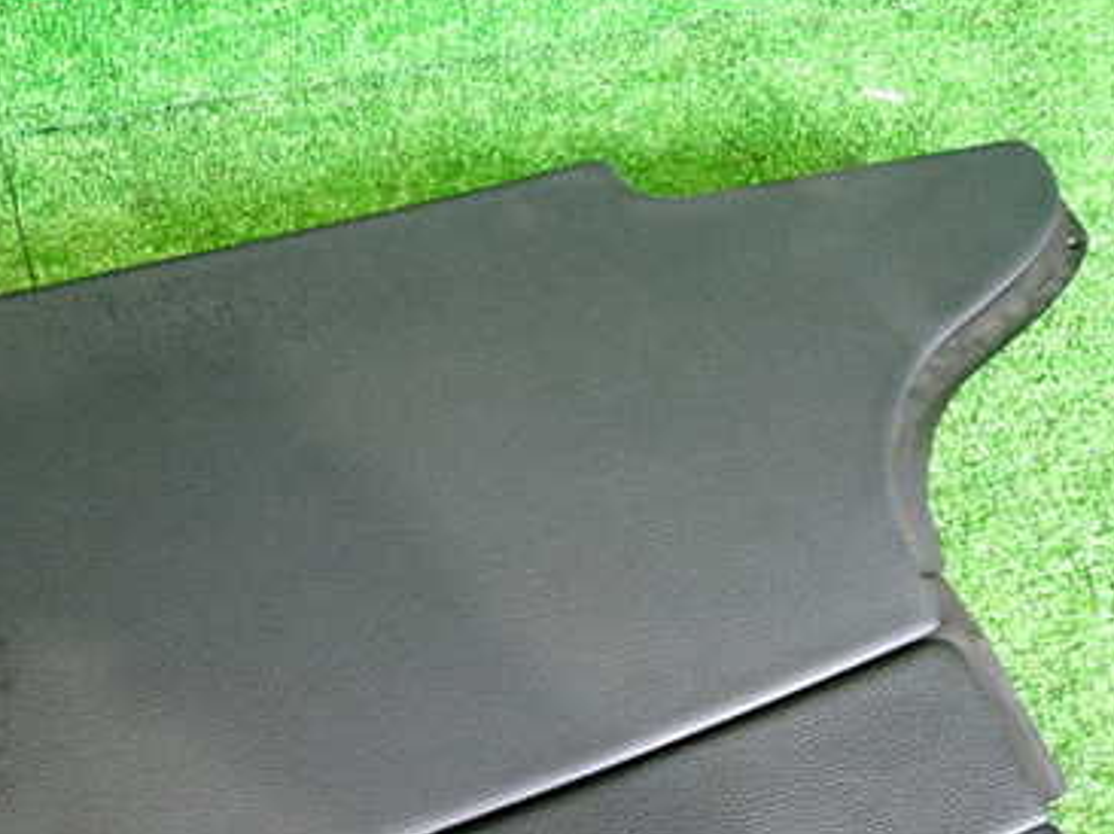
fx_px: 1319
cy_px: 621
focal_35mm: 41
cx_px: 441
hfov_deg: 45.5
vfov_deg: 34.4
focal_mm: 4.5
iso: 400
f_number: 2
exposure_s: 1/30
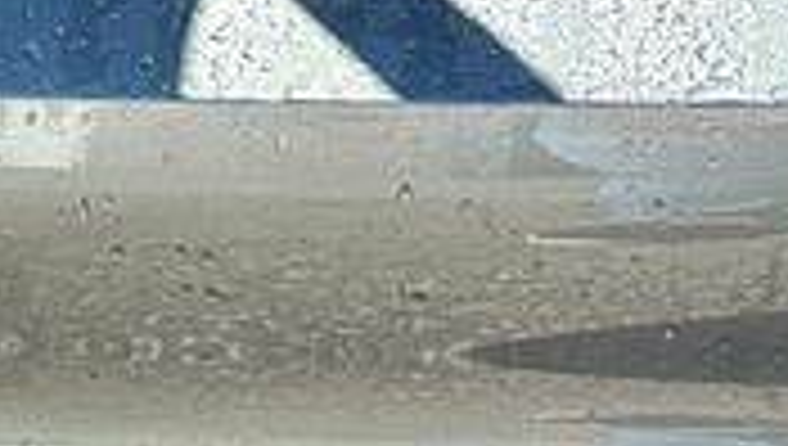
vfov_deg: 5.8
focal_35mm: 191
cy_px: -991
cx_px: 847
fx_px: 3996
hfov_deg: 11.1
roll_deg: -1.9
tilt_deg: -26.4
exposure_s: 1/773
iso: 80
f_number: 1.78
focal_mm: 6.86
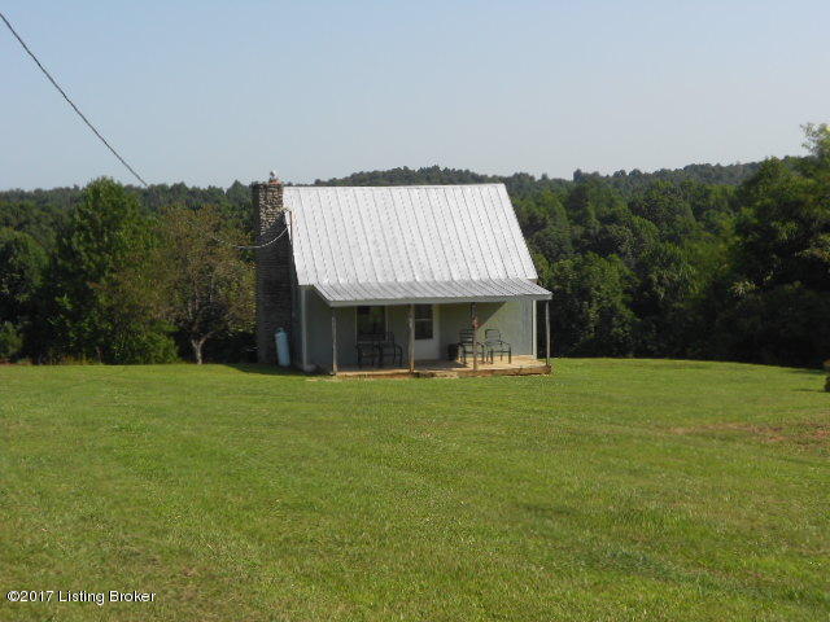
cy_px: 311
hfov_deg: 34.3
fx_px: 1343
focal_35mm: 56
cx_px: 415
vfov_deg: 26.1
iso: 80
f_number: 4.9
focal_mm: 10
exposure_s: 1/640
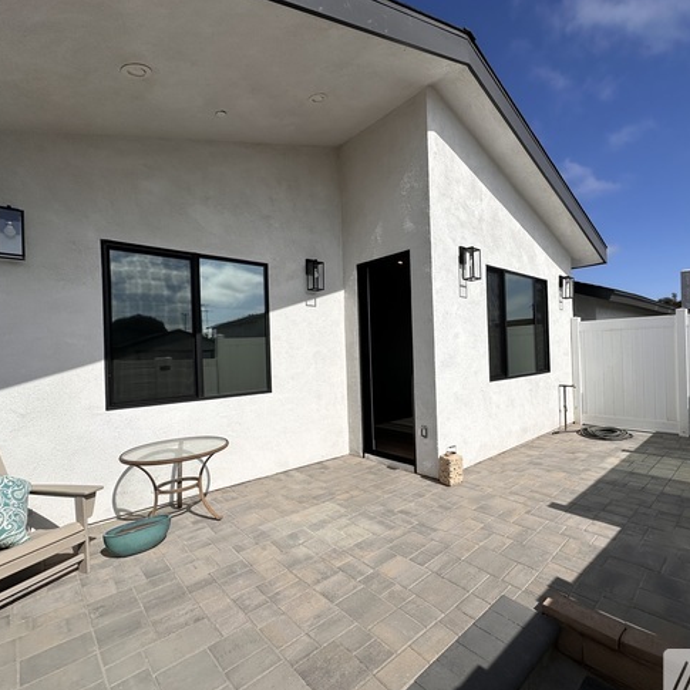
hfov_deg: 82.8
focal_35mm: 17
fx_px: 383
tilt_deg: +1.1
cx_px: 419
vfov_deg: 84.0
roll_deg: +1.9
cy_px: 350
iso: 50
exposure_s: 1/7813
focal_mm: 2.22
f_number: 2.2
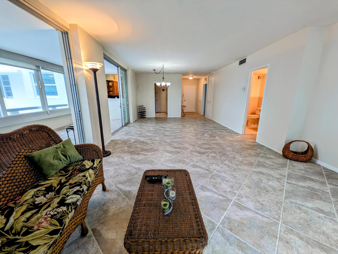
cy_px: 127
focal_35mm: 14
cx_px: 169
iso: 139
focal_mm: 1.85
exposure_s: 1/60
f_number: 2.2
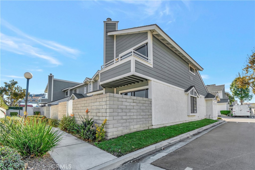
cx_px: 128
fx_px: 106
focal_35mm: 15
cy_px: 85
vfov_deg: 77.3
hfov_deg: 100.4
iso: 100
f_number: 6.3
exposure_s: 1/250
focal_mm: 10
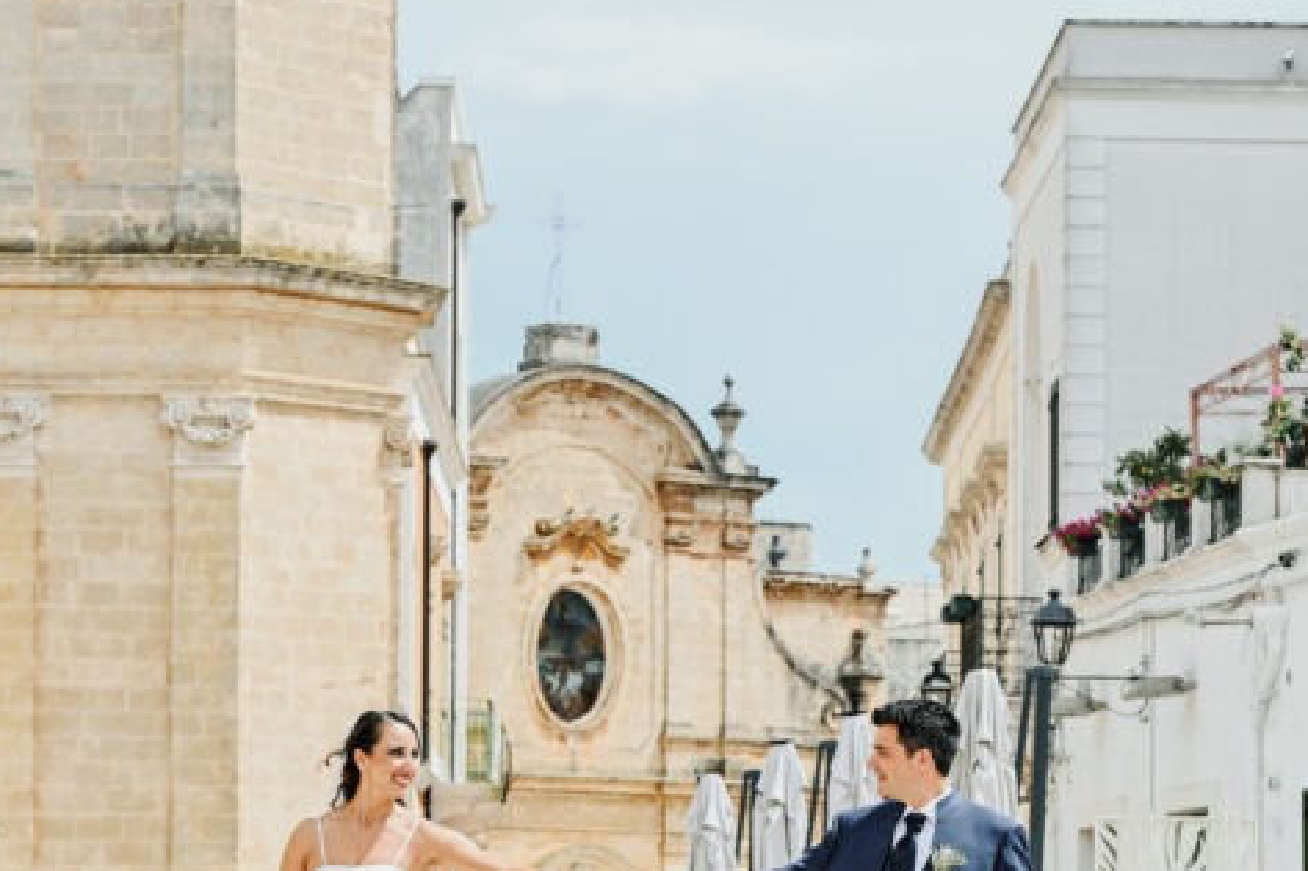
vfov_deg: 9.2
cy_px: 770
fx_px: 5375
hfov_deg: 13.9
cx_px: 442
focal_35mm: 148
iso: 200
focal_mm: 70
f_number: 4.5
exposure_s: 1/1250
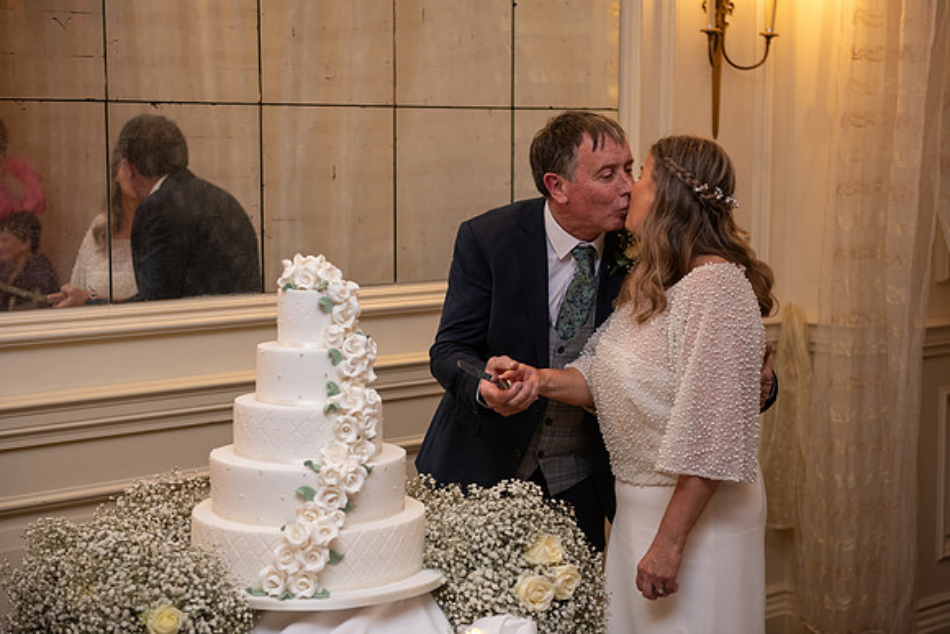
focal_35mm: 62
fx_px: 1636
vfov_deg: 21.9
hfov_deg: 32.4
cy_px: 317
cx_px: 475
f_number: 3.5
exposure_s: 1/160
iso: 800
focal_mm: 62
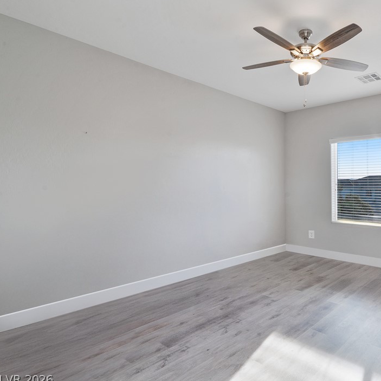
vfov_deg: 72.1
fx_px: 262
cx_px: 290
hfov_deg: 67.1
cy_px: 192
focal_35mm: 21
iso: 500
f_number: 10
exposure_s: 1/50
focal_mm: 16
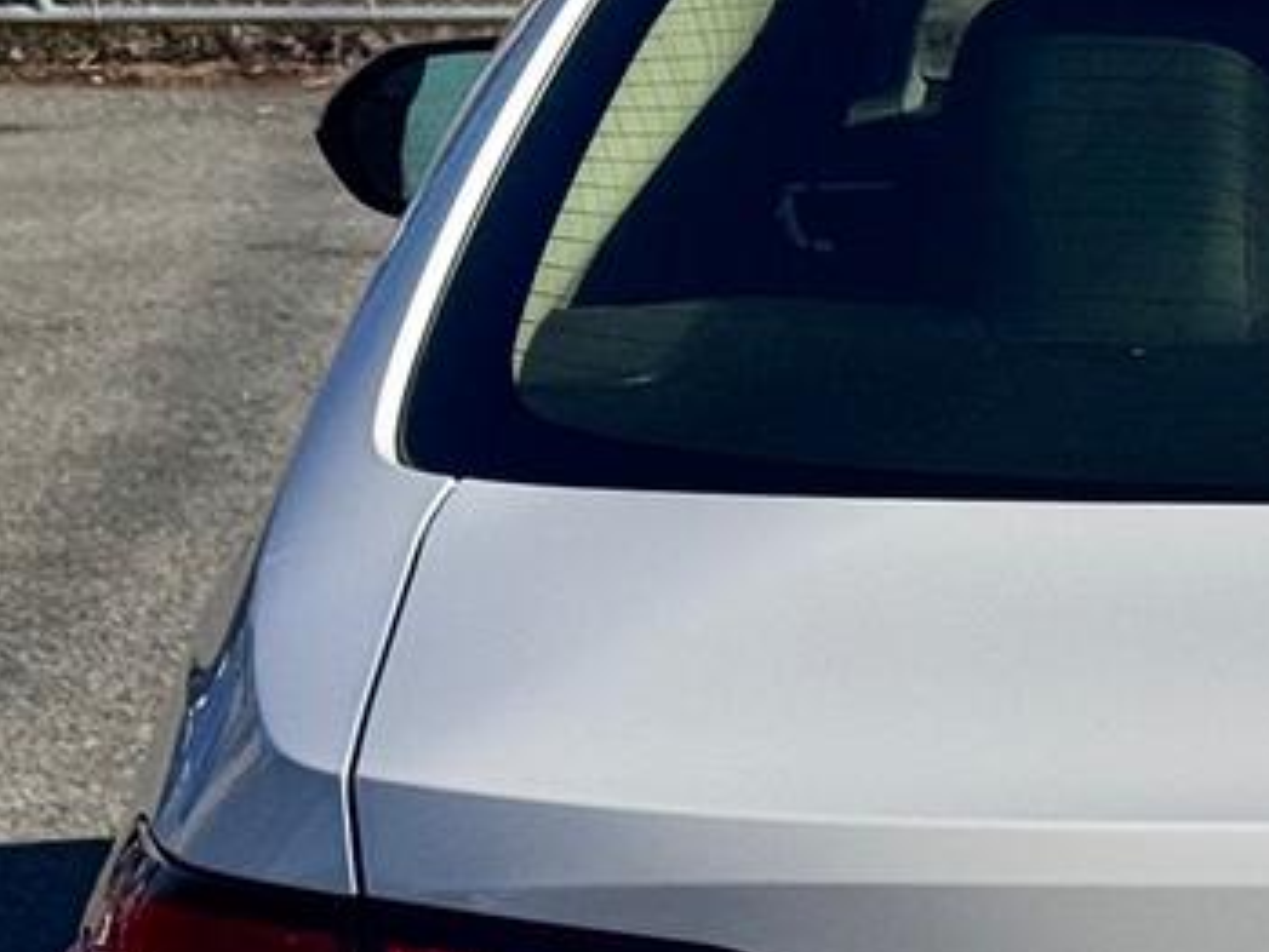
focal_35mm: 176
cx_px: 1669
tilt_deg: -11.2
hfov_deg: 11.0
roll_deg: -0.4
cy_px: 1152
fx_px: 6454
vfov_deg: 8.4
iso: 80
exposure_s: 1/12500
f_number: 1.78
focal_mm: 6.76
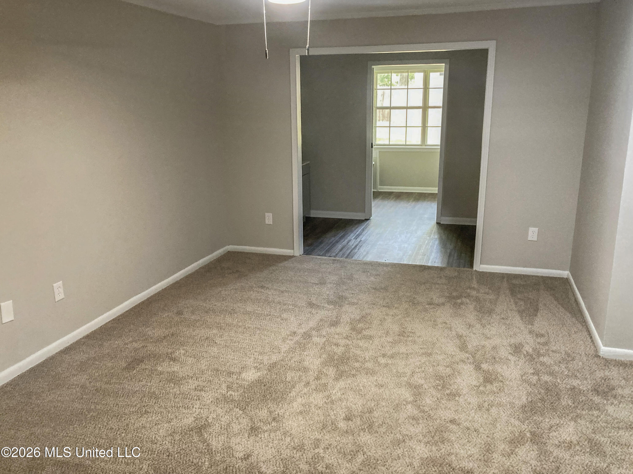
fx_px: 512
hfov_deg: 63.4
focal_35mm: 28
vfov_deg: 49.7
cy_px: 237
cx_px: 316
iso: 320
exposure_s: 1/60
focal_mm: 3.99
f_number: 1.8
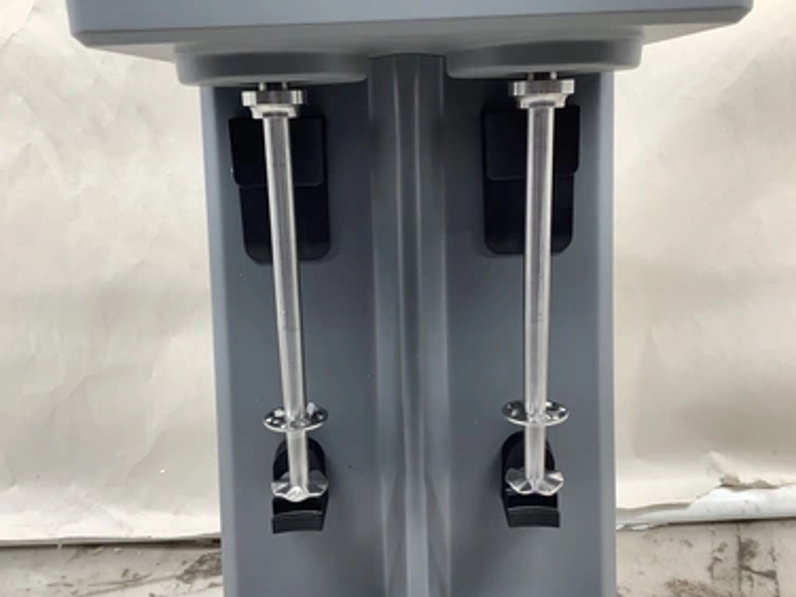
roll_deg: +2.5
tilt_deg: -13.7
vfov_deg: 42.9
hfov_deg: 55.3
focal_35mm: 33
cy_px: 296
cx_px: 390
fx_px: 759
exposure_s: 1/50
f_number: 2.4
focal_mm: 3.3
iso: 50
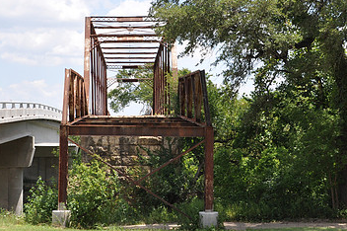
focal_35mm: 79
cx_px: 138
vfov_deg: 17.2
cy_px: 91
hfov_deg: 25.6
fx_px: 761
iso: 200
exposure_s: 1/250
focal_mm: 32
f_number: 7.1
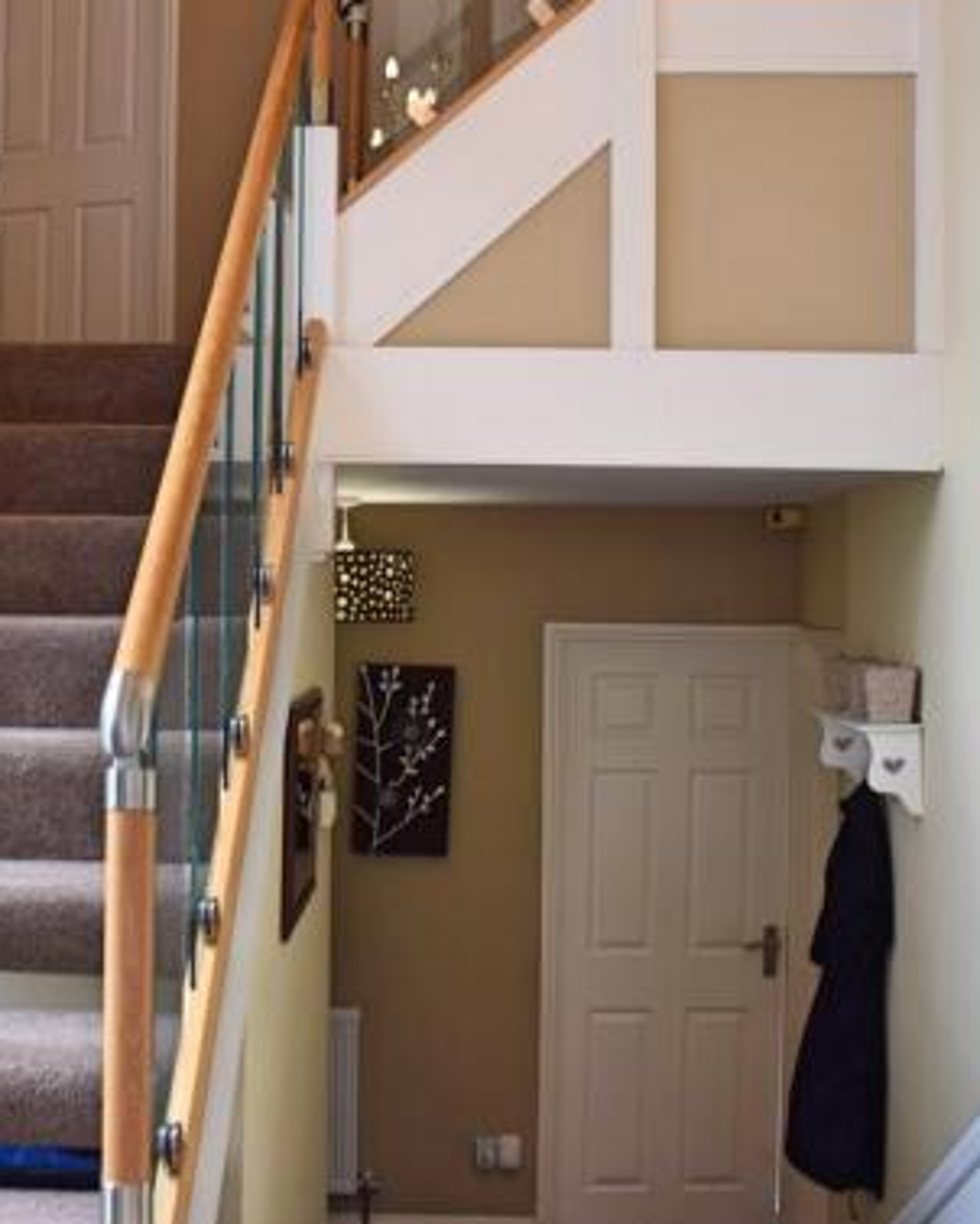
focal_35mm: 44
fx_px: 1594
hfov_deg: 34.1
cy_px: 528
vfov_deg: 41.9
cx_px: 423
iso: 400
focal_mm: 18
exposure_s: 1/100
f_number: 5
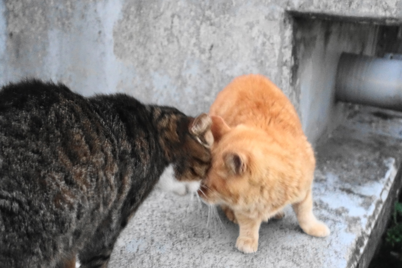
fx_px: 558
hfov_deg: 39.6
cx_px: 201
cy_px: 134
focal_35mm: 50
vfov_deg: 27.0
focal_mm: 18.3
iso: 2500
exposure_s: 1/6
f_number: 2.8
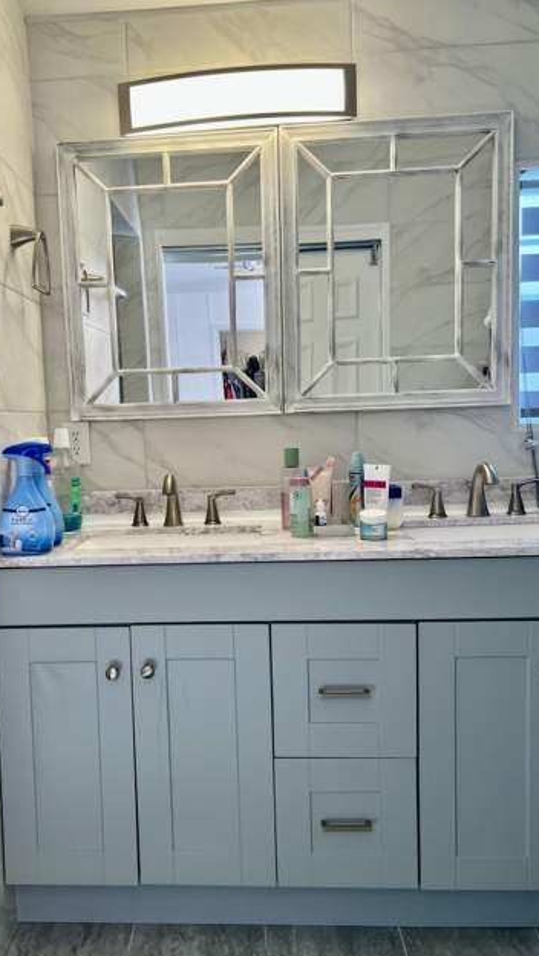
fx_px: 736
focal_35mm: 29
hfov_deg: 40.0
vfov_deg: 66.1
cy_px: 477
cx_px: 204
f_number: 1.5
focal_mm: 5.7
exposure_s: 1/120
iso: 64
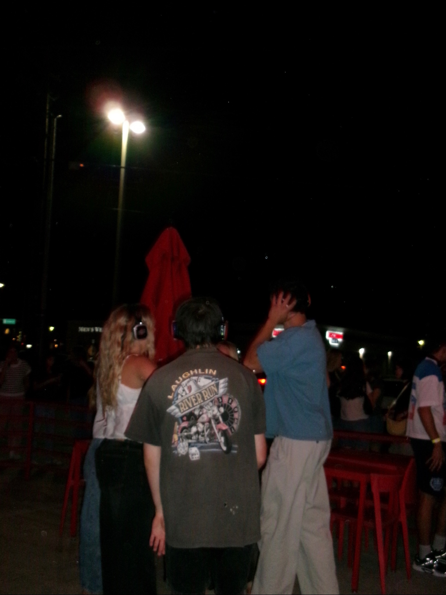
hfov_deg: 33.6
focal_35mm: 43
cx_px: 223
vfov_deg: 43.9
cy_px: 298
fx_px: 739
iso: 800
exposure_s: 1/50
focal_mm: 7.8
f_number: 4.7
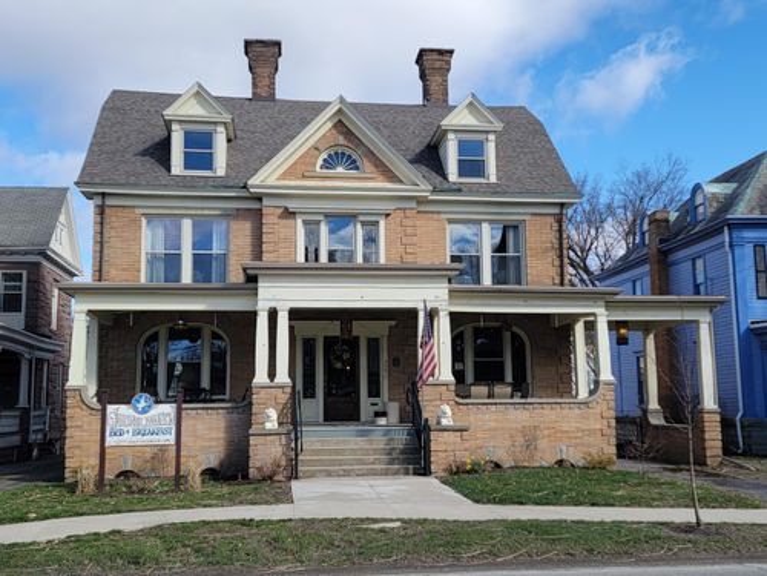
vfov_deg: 56.8
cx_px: 384
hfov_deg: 71.6
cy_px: 288
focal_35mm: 24
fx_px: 532
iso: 16
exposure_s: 1/690
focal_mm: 6.7
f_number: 1.8
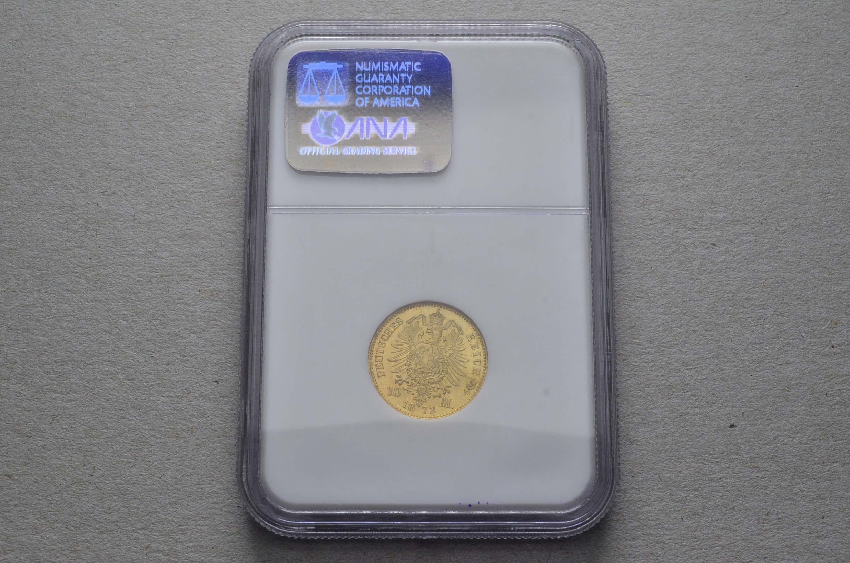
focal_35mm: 48
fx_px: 1131
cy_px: 282
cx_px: 425
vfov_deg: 28.0
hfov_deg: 41.2
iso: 400
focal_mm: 32
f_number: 14
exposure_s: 1/250
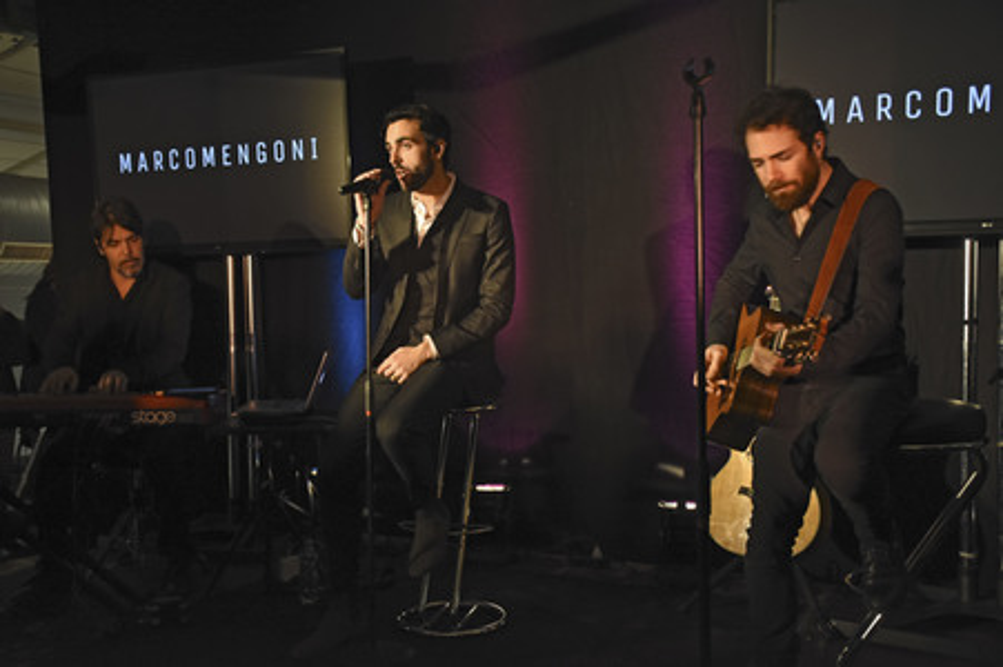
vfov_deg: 33.0
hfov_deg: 48.0
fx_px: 1128
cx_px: 502
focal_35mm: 40
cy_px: 334
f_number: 4.5
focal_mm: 27
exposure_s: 1/80
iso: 1600
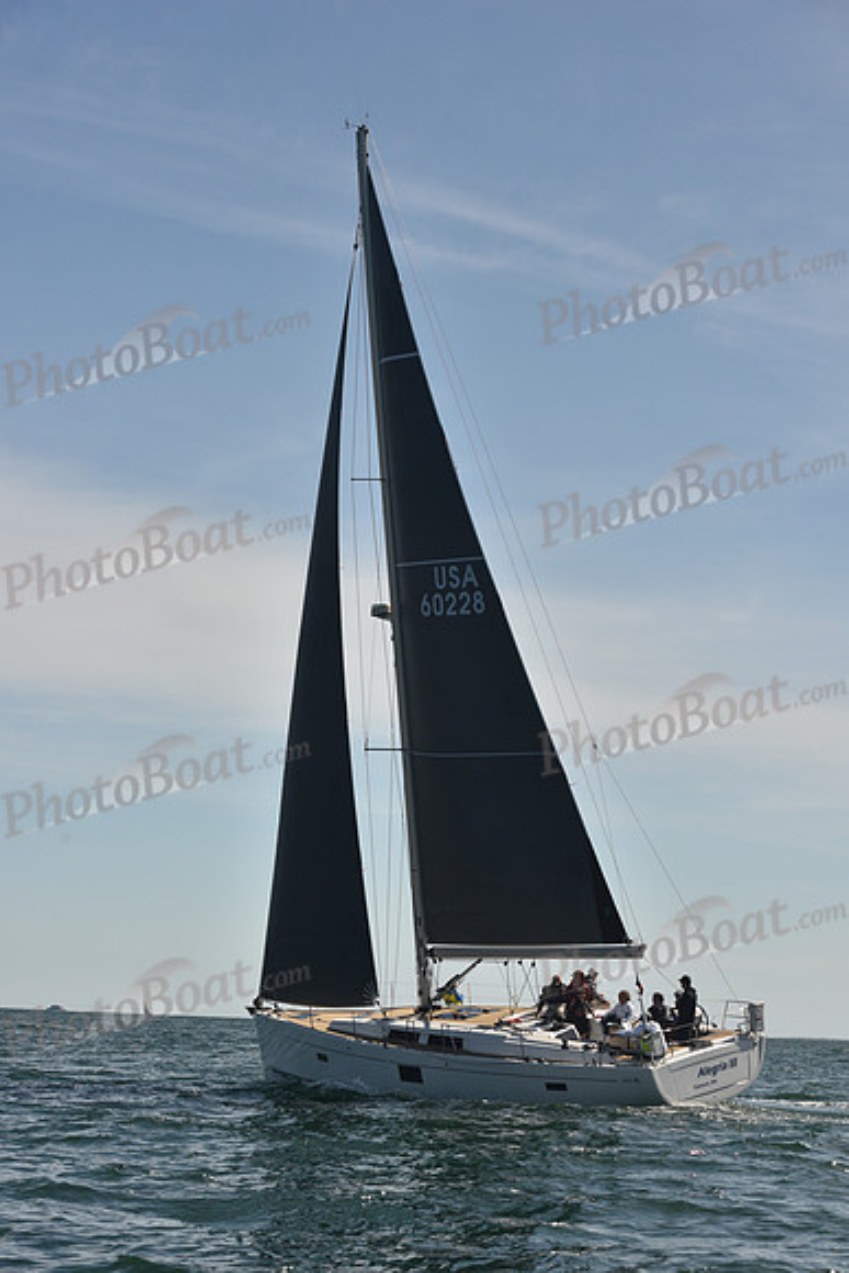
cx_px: 424
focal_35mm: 70
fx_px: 2475
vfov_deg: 28.8
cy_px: 636
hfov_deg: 19.5
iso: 250
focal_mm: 70
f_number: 8
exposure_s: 1/640
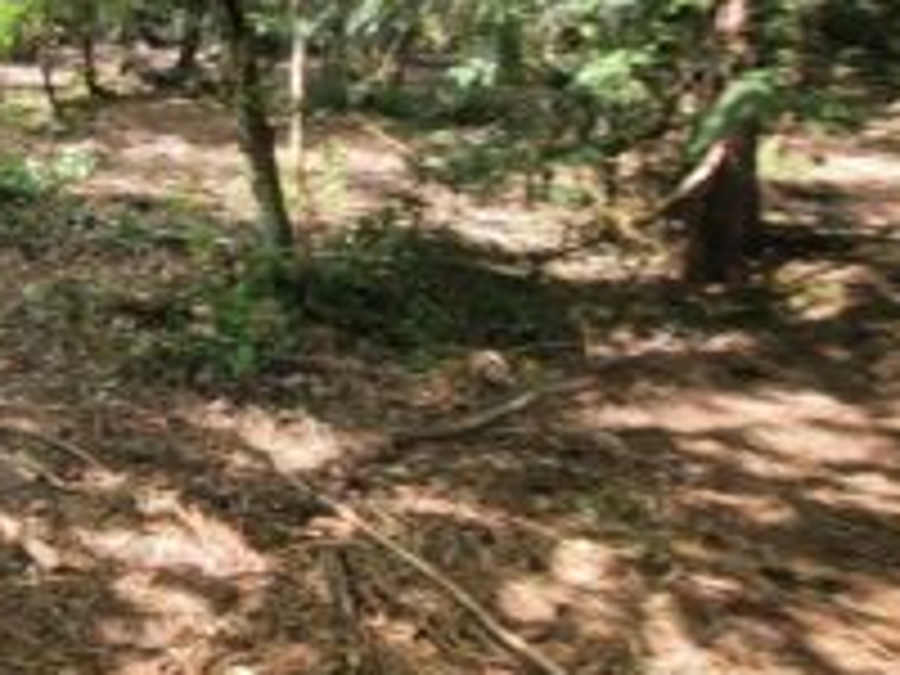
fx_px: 676
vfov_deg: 48.6
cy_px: 94
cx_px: 130
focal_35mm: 26
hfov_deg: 59.6
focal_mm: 2.2
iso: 50
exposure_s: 1/120
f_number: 2.2
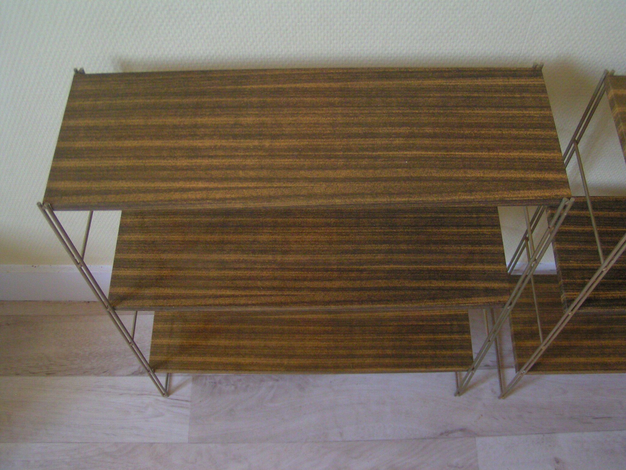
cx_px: 313
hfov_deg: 49.0
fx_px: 687
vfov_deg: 37.7
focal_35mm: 38
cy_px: 235
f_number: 2.8
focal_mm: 5.8
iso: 200
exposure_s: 1/20
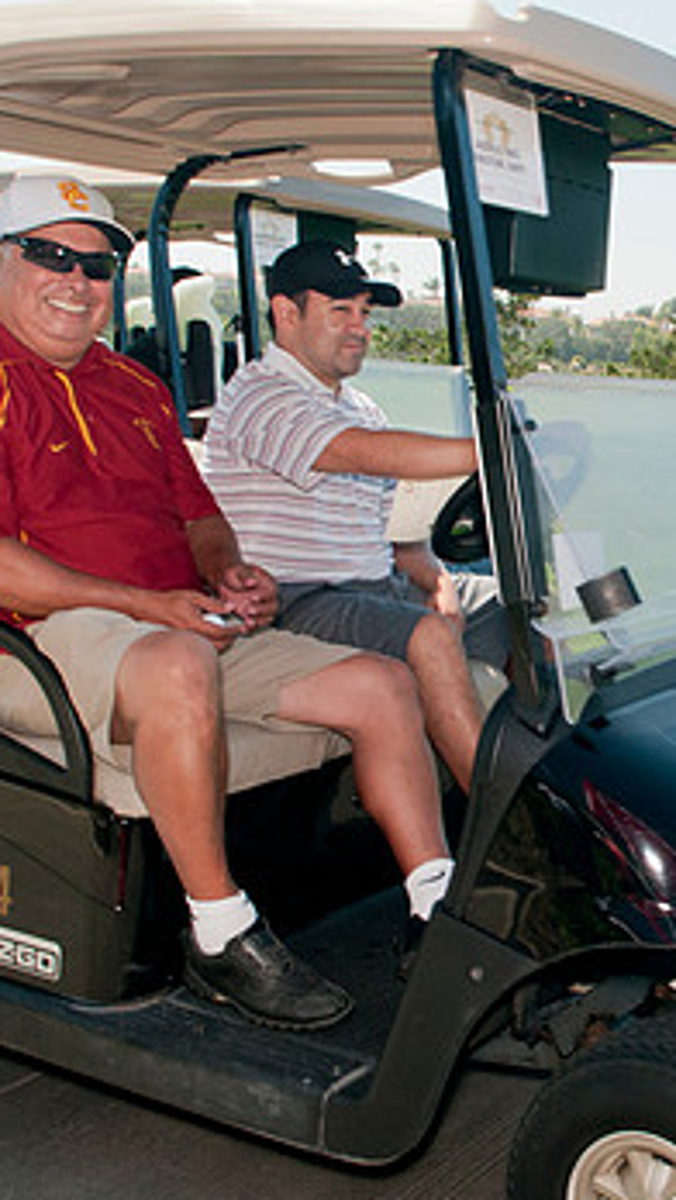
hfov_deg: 23.4
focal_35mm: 49
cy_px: 622
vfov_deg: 42.1
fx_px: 1560
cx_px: 687
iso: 400
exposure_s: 1/250
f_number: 8
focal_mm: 18
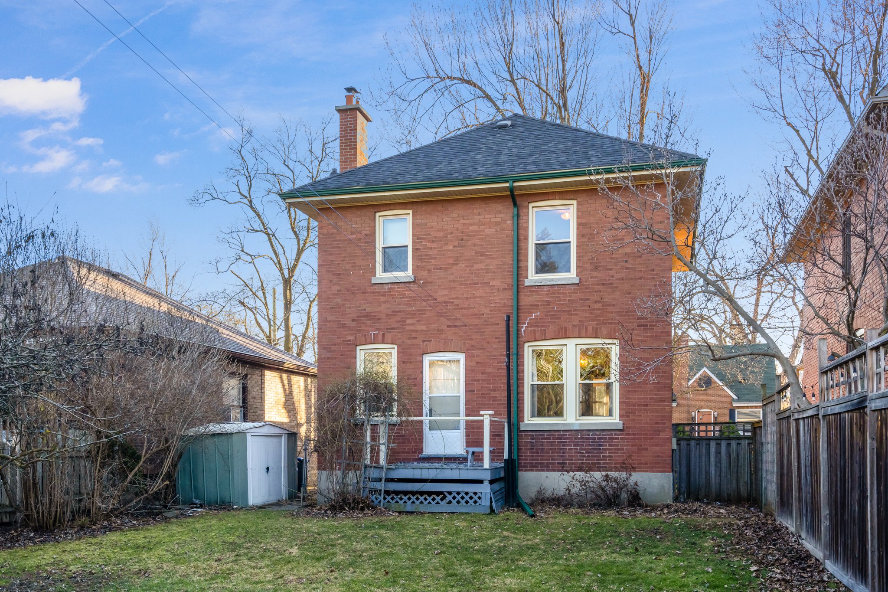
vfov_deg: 40.0
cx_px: 444
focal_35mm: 33
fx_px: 814
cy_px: 296
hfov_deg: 57.2
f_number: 8
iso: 1600
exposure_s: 1/250
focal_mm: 33
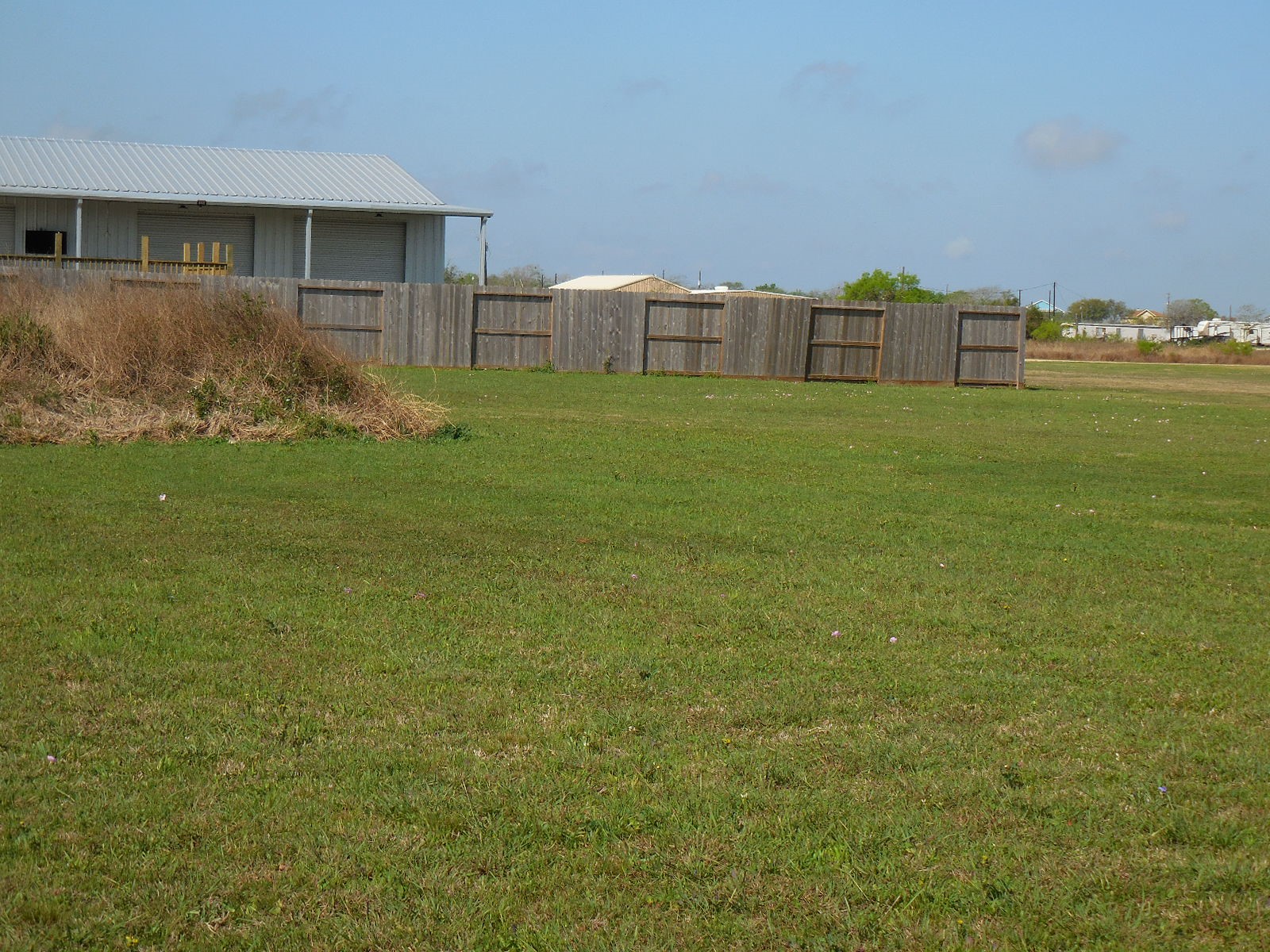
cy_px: 476
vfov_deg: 21.0
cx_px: 635
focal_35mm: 70
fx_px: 2568
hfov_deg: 27.8
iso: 125
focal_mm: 12.6
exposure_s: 1/1250
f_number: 4.7
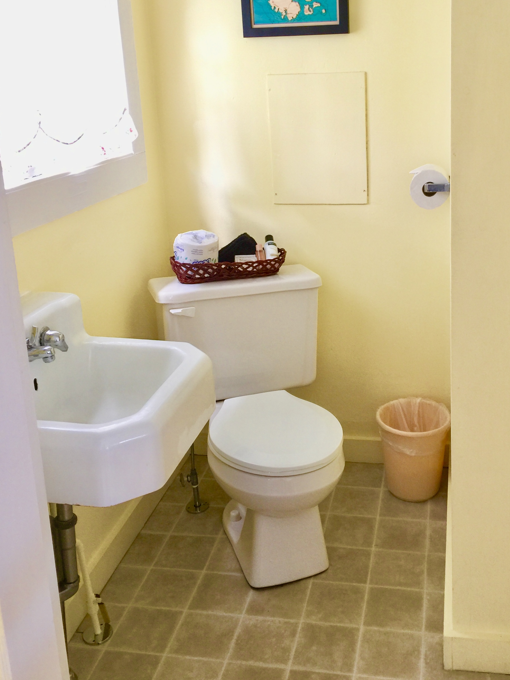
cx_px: 317
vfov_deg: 47.6
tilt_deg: -14.0
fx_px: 766
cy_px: 276
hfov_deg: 36.6
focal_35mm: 39
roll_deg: +3.5
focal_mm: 4.15
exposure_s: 1/15
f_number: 2.2
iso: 40
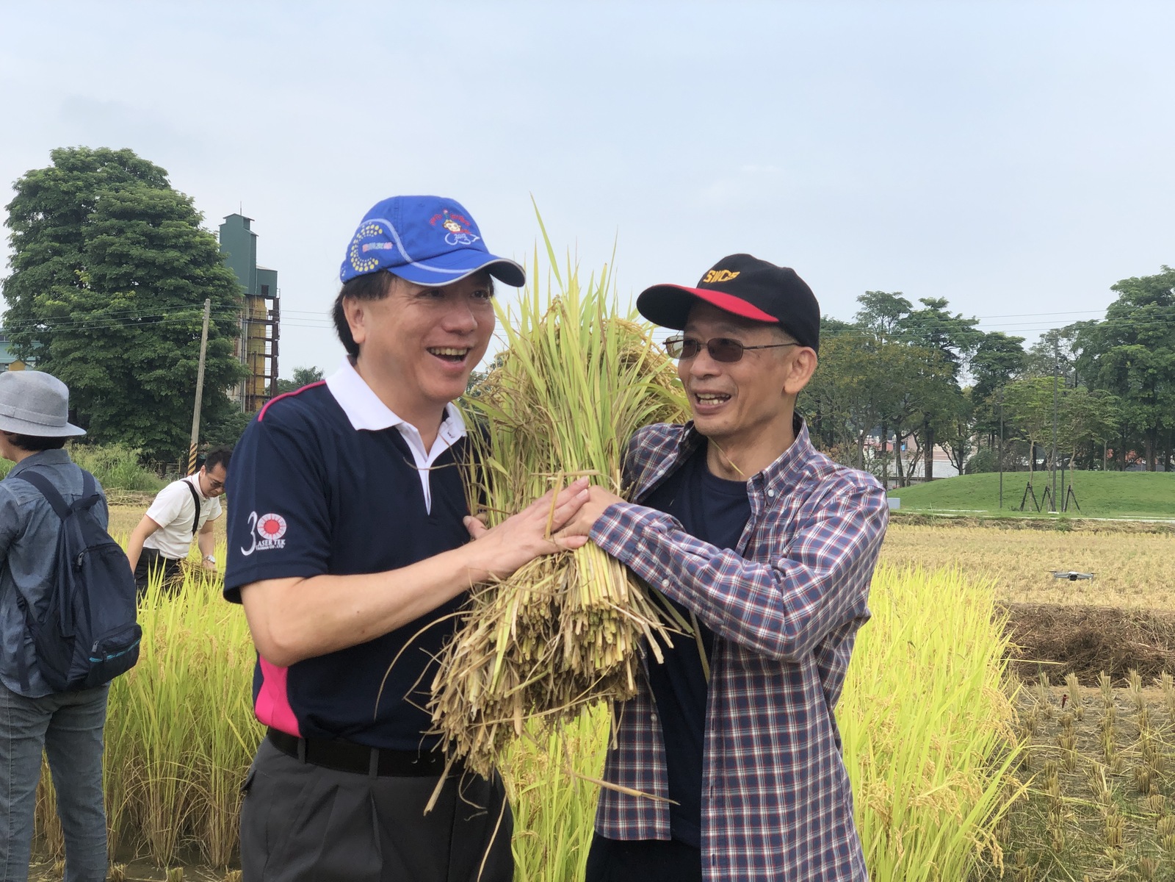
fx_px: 1765
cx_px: 588
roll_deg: -0.3
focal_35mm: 52
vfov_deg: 28.0
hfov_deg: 36.8
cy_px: 441
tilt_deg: +1.1
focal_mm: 6
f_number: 2.4
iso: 16
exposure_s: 1/674
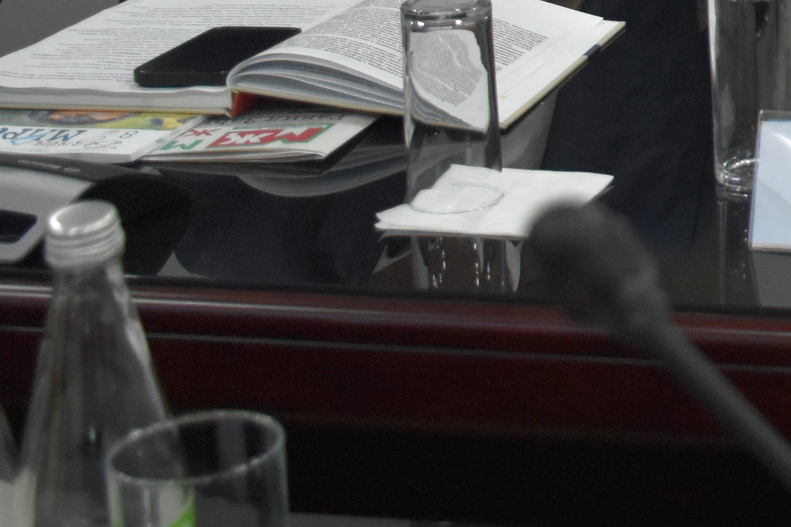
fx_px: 2505
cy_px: -234
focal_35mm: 114
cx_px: 1280
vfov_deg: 11.6
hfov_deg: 16.0
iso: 2000
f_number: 3.5
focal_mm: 22
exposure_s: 1/125
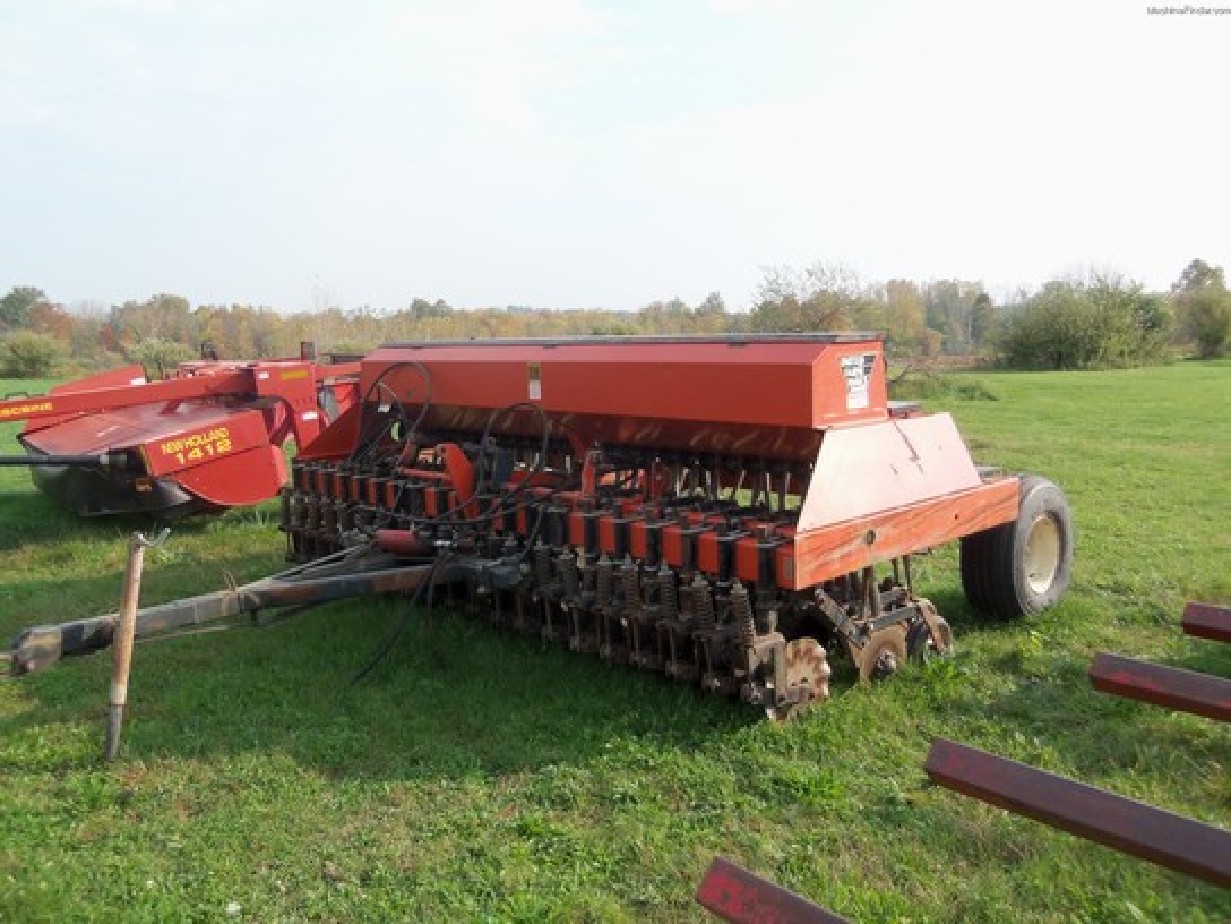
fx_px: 996
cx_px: 616
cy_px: 462
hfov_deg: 63.4
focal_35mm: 28
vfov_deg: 49.7
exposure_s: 1/320
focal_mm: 5.1
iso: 64
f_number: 3.9
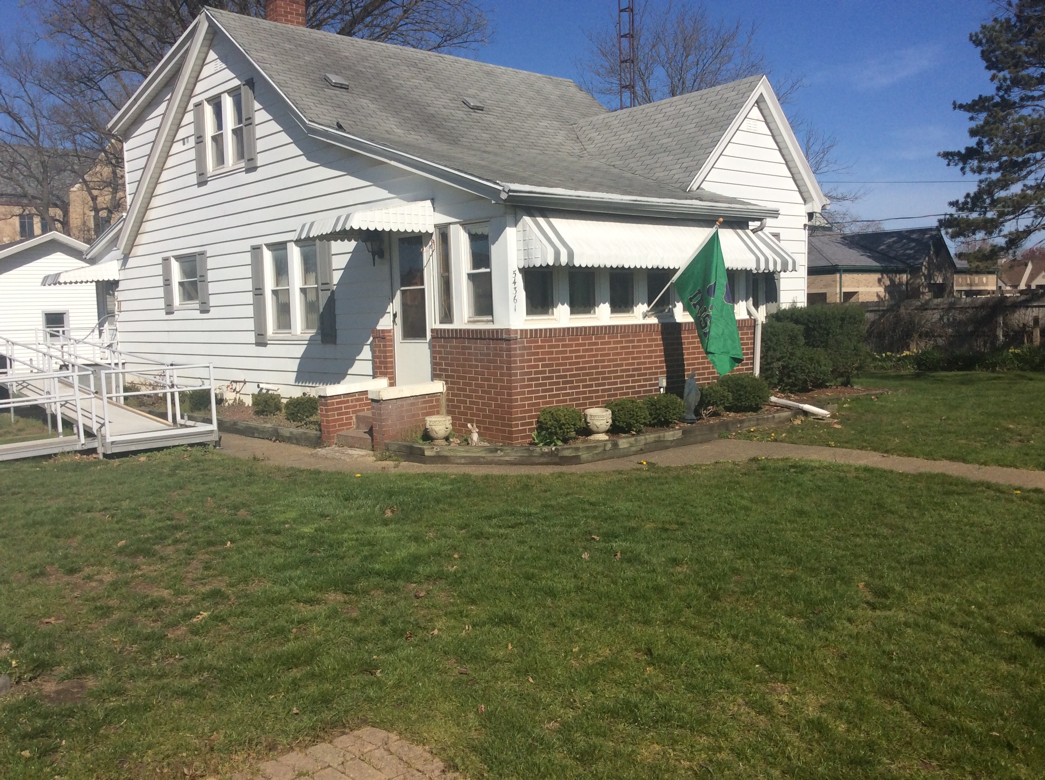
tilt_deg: -6.0
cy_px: 390
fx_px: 965
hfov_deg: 56.9
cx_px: 522
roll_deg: +1.8
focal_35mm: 32
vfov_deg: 44.1
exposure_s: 1/2387
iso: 32
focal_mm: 3.3
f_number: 2.4
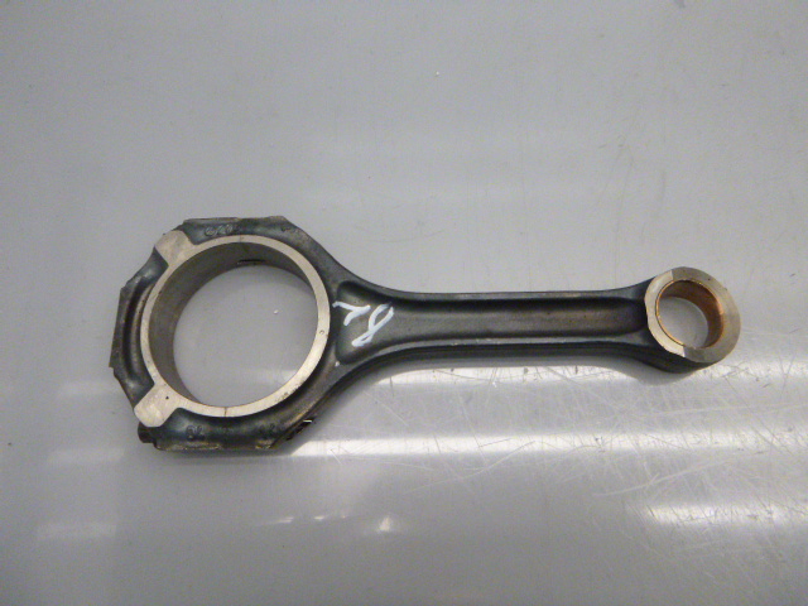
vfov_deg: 54.9
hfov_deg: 69.4
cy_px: 303
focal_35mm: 25
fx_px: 584
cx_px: 404
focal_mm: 4.5
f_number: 3.9
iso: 640
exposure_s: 1/125
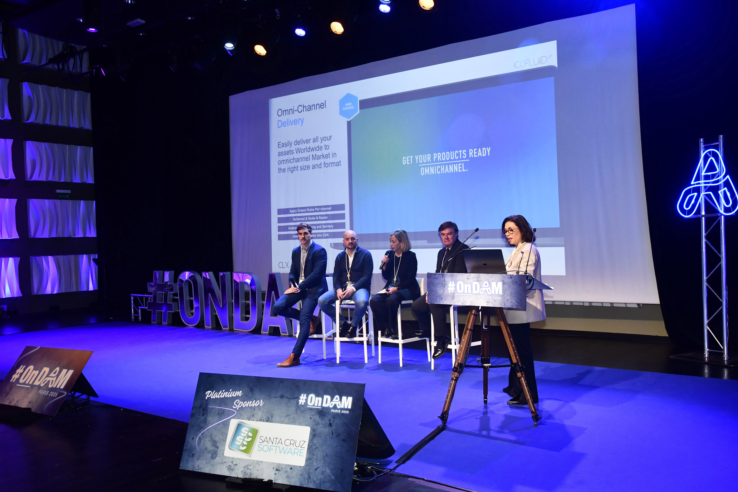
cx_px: 369
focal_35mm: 30
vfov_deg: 43.6
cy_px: 246
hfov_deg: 61.9
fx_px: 615
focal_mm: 20
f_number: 5.6
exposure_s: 1/100
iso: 1250
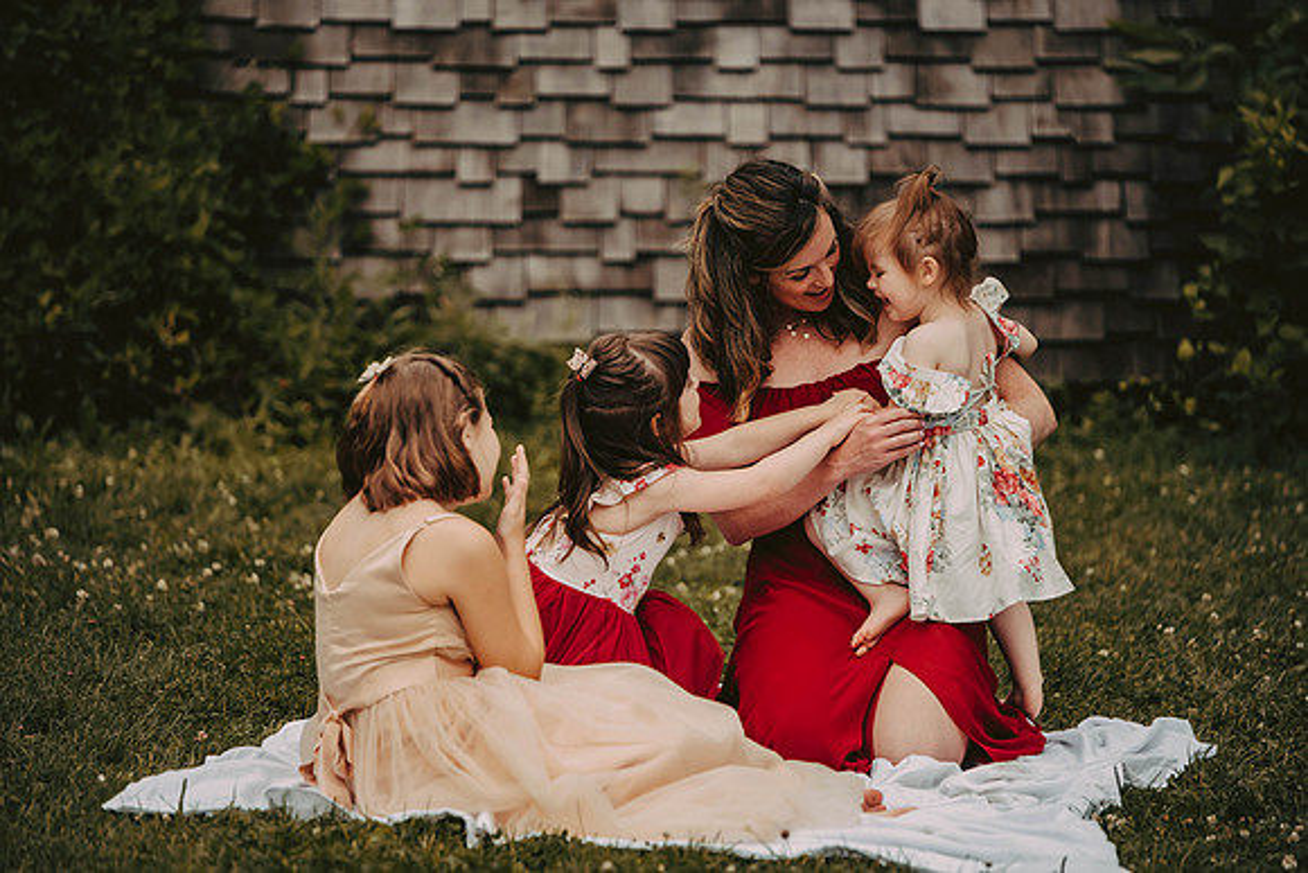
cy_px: 436
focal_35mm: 165
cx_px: 654
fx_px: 5996
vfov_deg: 8.3
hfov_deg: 12.4
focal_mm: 165
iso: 640
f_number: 2.8
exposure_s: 1/4000
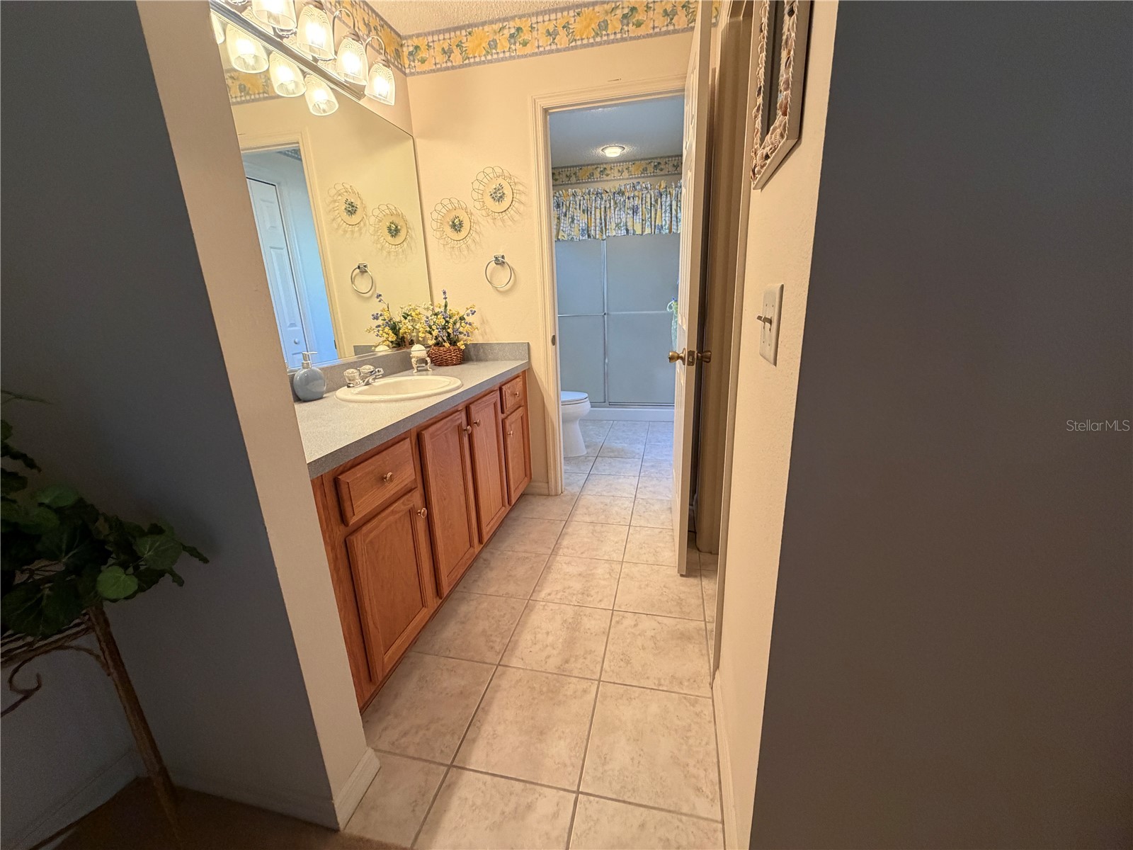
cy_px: 425
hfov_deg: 102.1
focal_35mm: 14
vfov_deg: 85.7
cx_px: 566
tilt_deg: -16.2
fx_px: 458
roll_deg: +2.8
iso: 320
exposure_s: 1/60
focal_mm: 2.22
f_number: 2.2
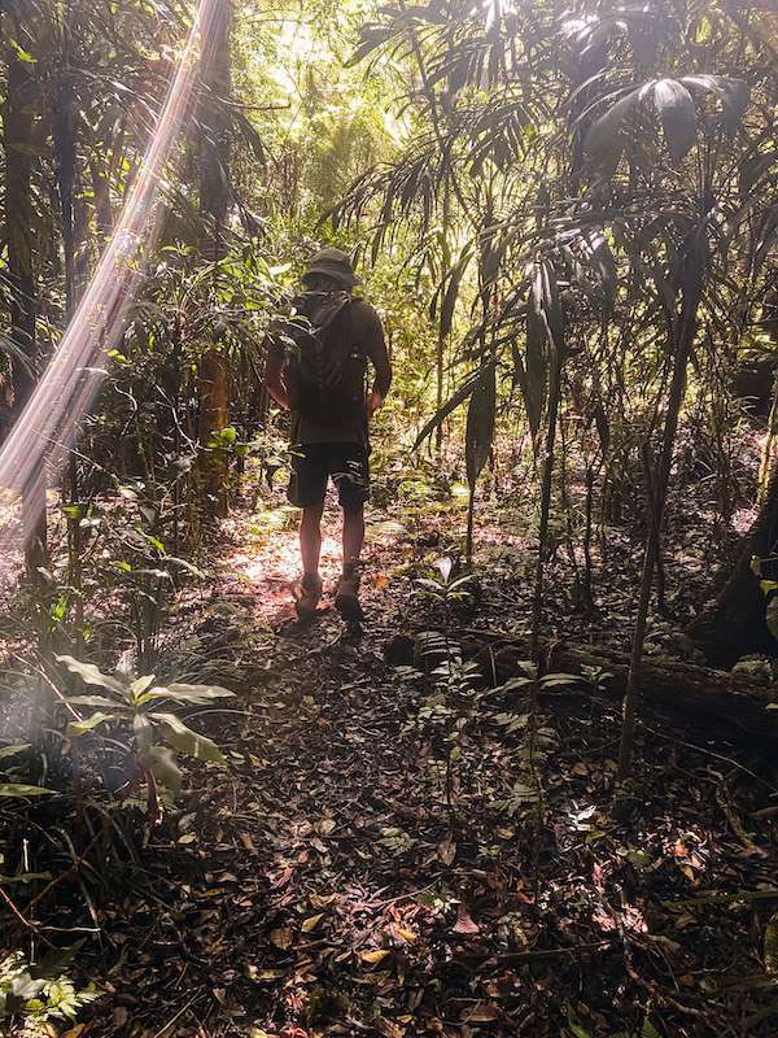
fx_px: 779
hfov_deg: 53.1
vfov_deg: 67.3
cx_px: 389
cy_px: 519
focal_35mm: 26
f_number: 1.8
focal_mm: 4.25
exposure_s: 1/60
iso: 125
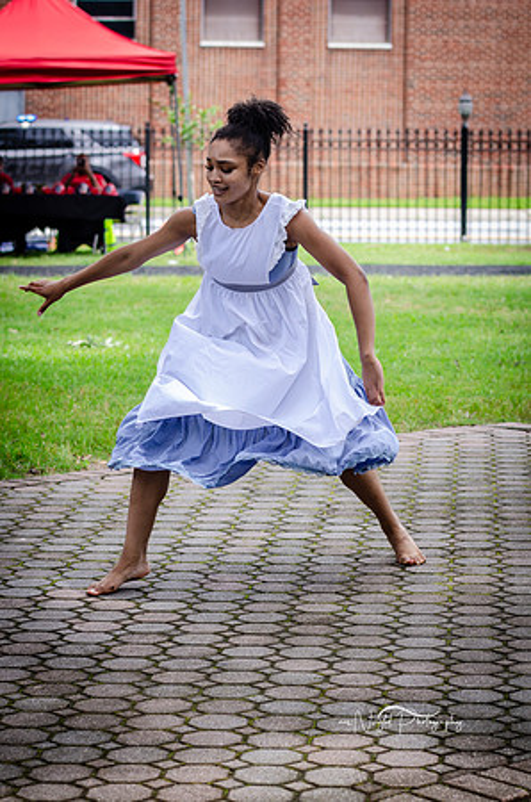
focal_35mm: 105
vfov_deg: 19.5
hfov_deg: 13.0
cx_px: 266
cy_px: 401
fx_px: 2334
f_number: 4
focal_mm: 70
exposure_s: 1/640
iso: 400
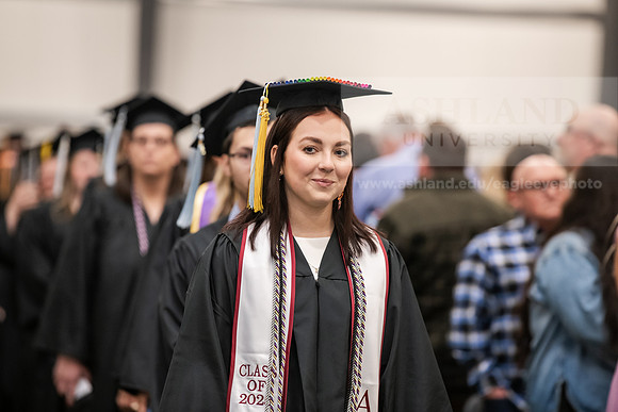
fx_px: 3262
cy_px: 206
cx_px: 309
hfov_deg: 10.8
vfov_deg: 7.2
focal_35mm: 190
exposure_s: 1/200
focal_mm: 190
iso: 2500
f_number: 3.2
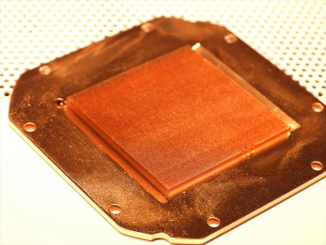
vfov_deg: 11.0
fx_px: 1271
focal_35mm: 135
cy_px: 122
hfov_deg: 14.6
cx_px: 163
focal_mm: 24.3
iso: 400
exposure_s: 1/50
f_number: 4
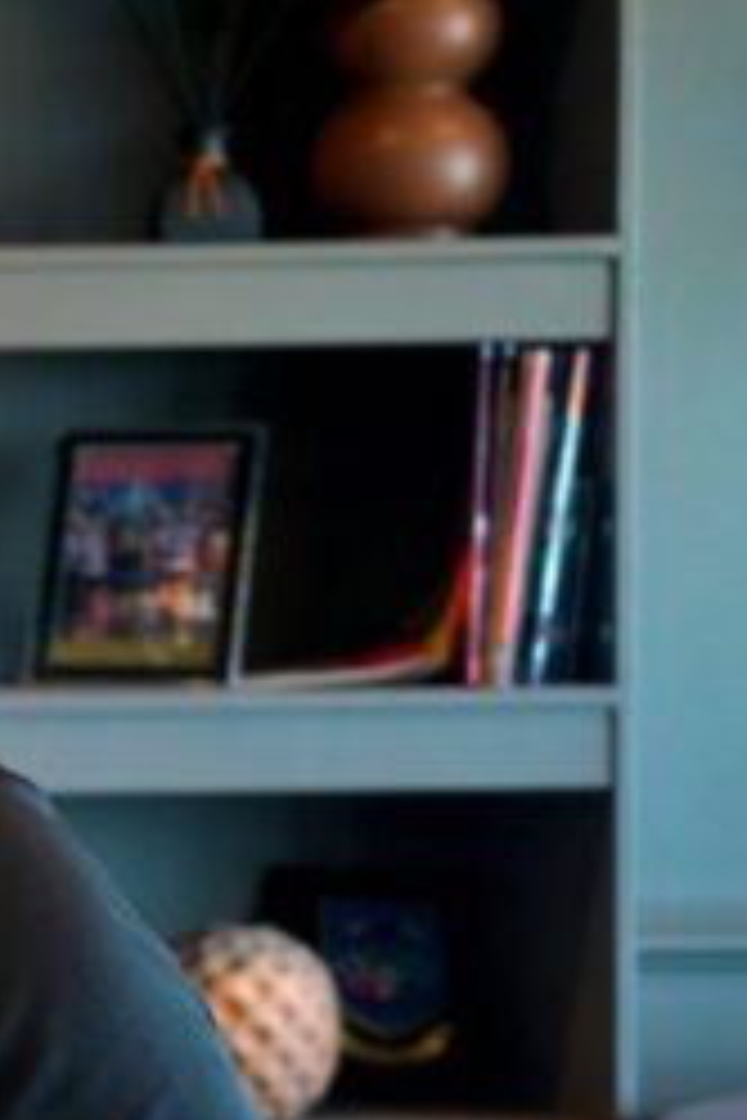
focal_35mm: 173
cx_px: -1332
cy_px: 668
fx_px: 5384
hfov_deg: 7.2
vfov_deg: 11.9
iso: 1600
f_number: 4
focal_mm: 42
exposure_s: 1/250
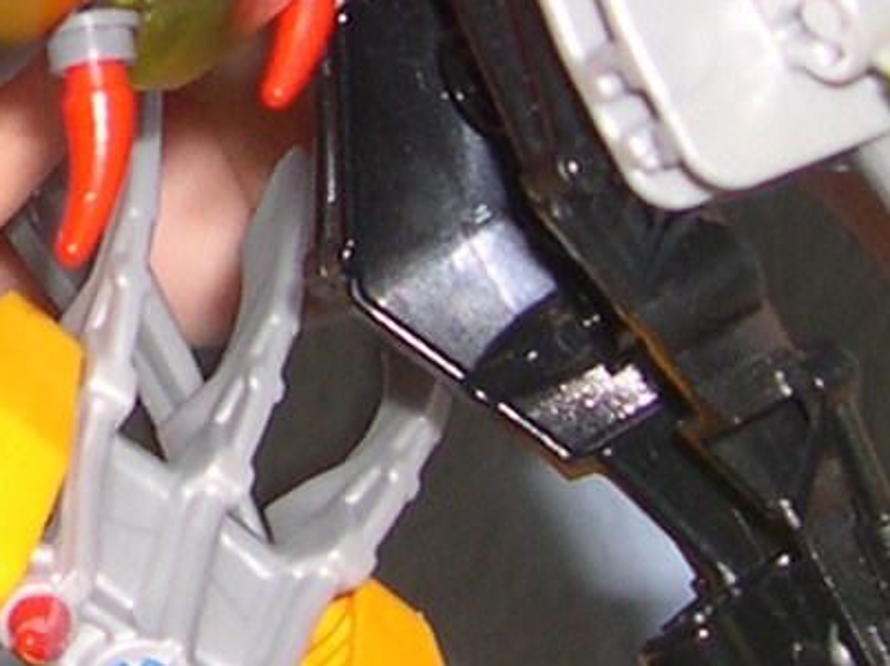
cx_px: -540
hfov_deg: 8.9
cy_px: -243
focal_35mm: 215
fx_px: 5524
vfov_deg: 6.8
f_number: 2.8
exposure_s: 1/60
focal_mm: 8
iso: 100
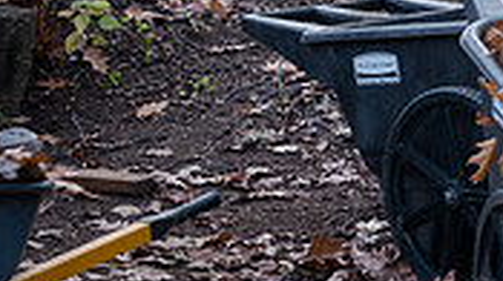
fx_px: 3611
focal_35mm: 271
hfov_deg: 7.8
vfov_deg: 4.4
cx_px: 733
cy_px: -161
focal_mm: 78
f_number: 4.5
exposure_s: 1/400
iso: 1000
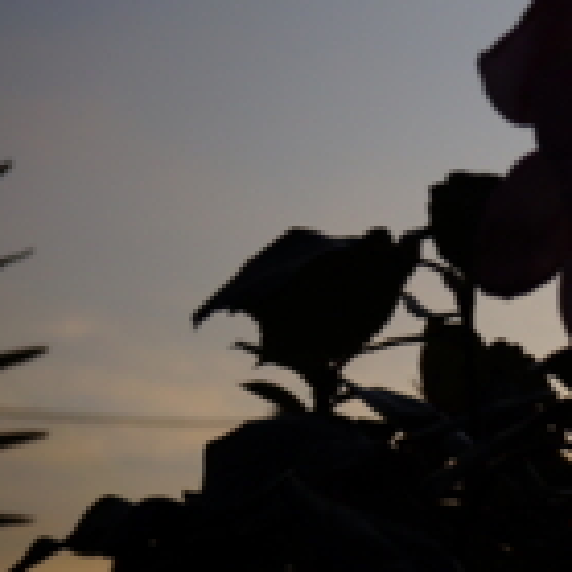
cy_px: 193
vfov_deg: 9.1
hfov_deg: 8.8
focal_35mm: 193
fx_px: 3605
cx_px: 934
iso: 100
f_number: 9
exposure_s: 1/250
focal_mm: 35
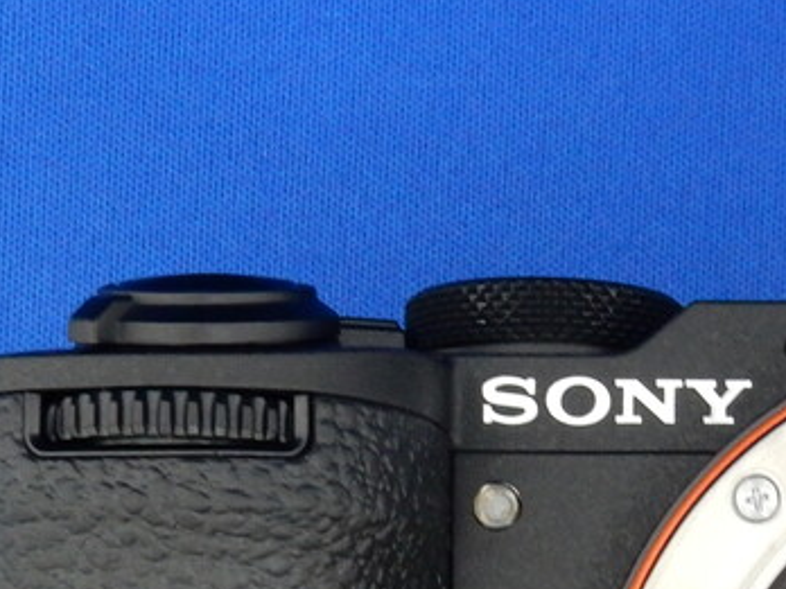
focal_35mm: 124
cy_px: 844
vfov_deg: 11.5
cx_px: 881
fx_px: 2816
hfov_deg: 15.4
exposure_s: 1/15
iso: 400
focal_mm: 6.4
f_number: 4
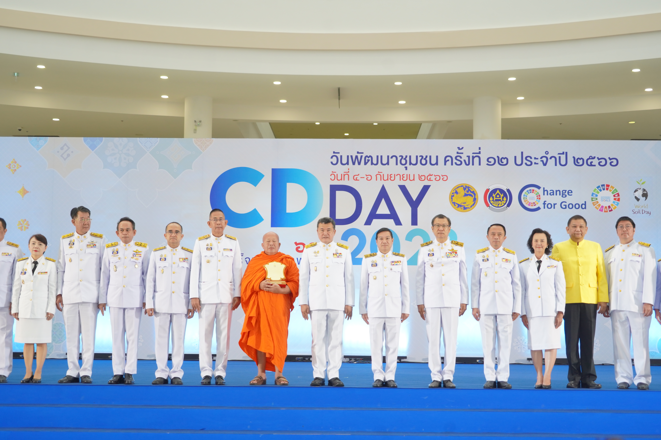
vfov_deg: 26.0
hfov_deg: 38.2
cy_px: 220
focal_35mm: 52
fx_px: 955
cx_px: 330
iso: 1250
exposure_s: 1/160
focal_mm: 52
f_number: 4.5
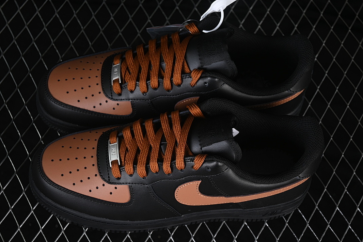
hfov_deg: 26.6
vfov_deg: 18.0
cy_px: 120
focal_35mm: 76
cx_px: 183
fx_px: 766
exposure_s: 1/60
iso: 160
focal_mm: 50
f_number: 6.3
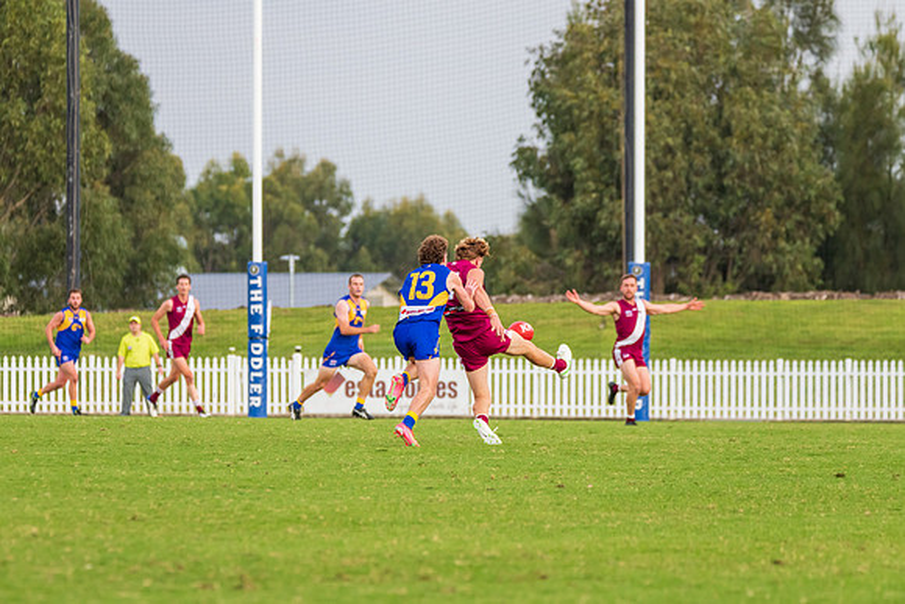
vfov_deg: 4.1
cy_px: 318
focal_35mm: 332
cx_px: 438
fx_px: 8339
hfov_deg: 6.2
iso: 800
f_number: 6.3
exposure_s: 1/1250
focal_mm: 280
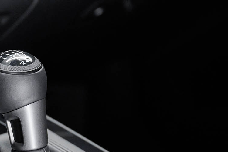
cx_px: 16
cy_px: 80
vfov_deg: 7.7
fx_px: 1134
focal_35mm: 179
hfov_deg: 11.4
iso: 3200
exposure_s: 1/90
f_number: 3.3
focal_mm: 70
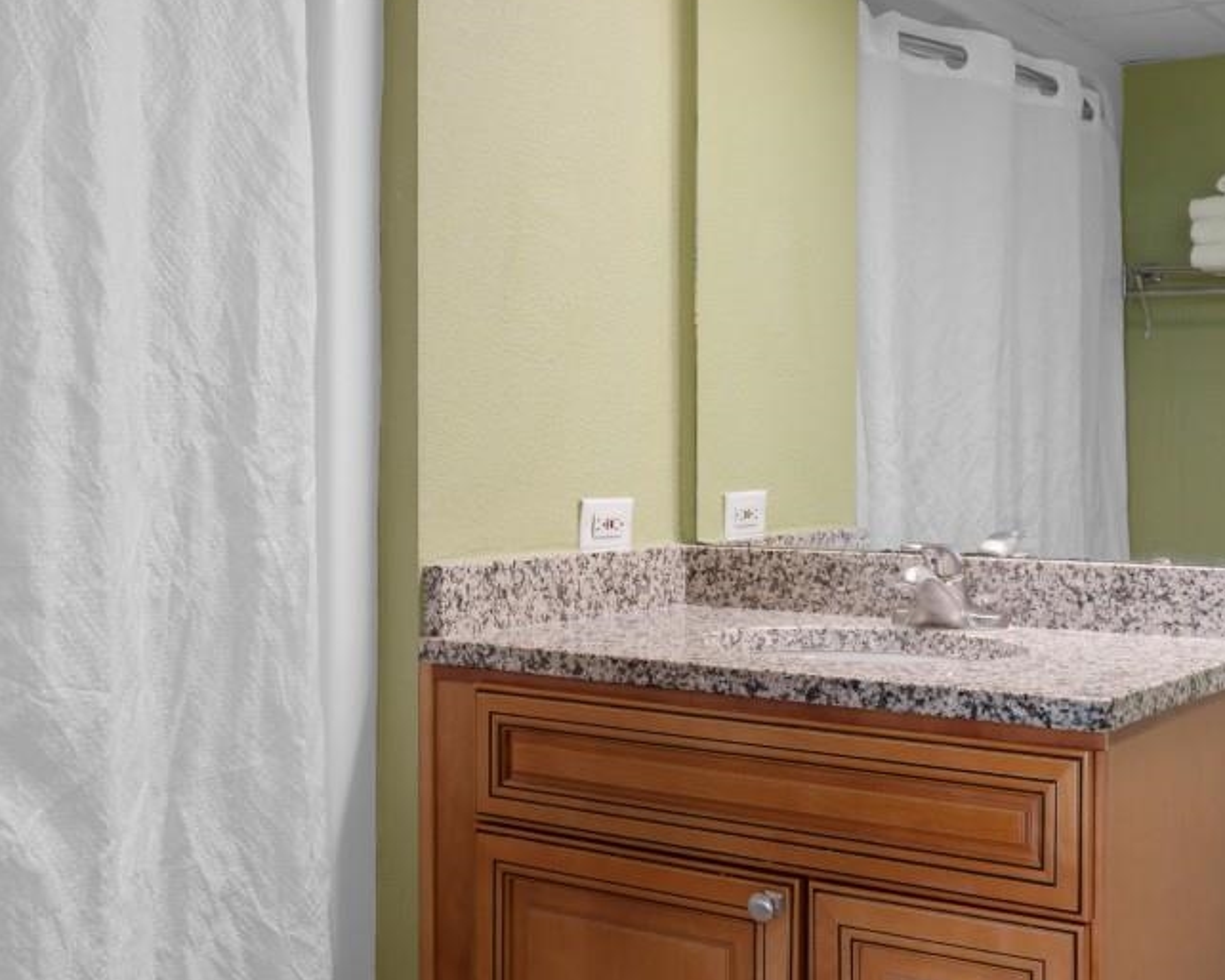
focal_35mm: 45
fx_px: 1632
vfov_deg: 33.4
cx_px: 737
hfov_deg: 41.0
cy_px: 423
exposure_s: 1/5
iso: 100
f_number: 4.8
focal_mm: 13
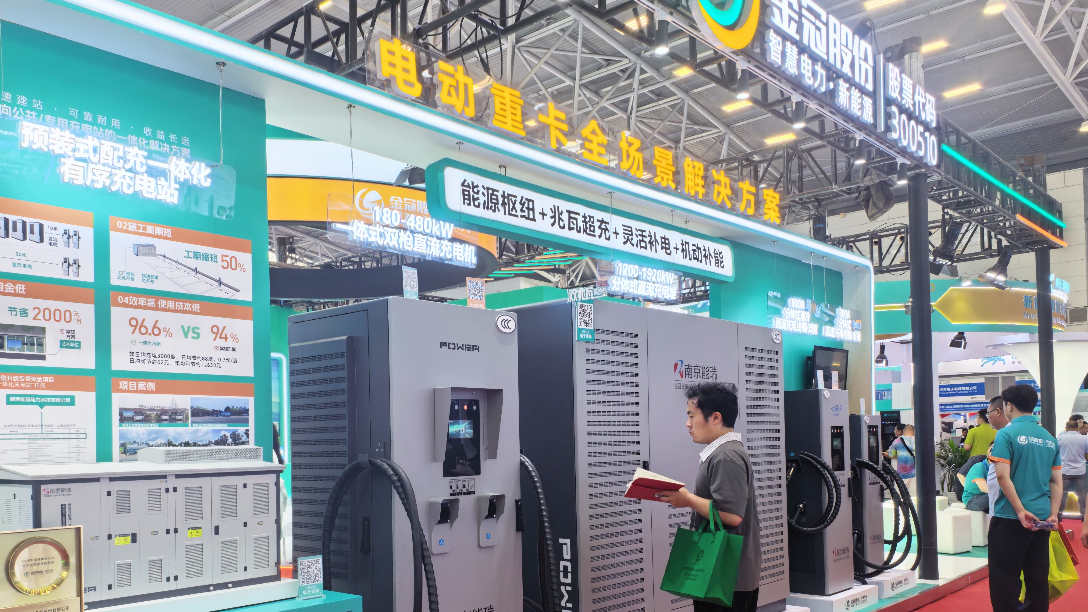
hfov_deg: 64.2
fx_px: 865
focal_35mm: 30
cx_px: 494
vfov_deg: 38.2
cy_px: 441
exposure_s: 1/100
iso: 160
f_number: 4
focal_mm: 5.8
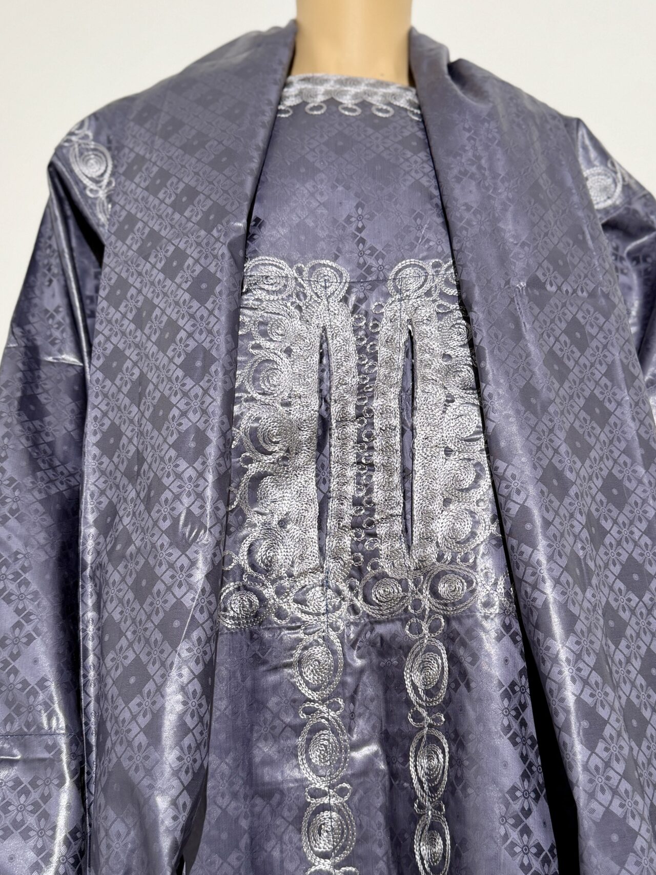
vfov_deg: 51.1
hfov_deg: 39.6
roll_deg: +0.5
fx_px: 910
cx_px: 369
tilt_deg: +10.5
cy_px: 516
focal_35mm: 36
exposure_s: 1/100
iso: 125
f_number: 1.78
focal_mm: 6.76
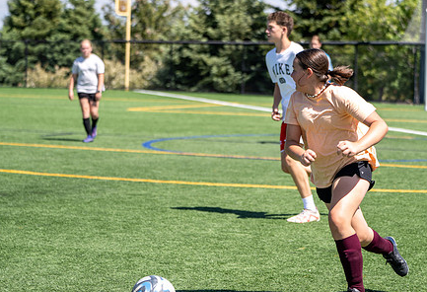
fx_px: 1327
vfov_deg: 12.6
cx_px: 290
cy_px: 165
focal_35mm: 111
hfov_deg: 18.2
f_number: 2.8
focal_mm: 75
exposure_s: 1/800
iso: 50
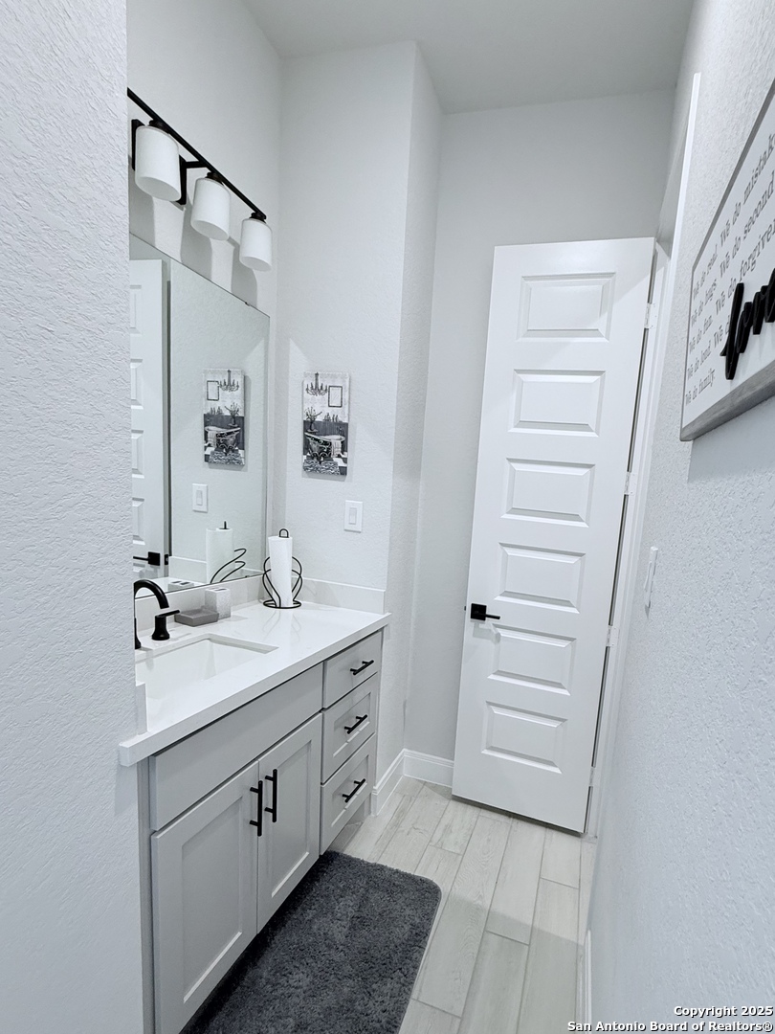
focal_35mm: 14
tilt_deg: -2.3
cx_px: 388
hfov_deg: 85.7
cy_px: 517
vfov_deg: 102.1
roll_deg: -3.5
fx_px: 418
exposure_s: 1/60
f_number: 2.2
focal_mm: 2.22
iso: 200
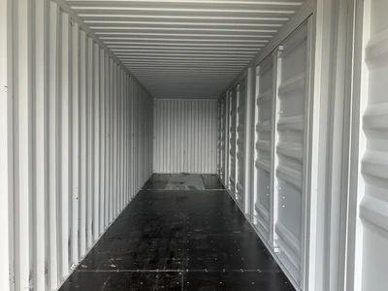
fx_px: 325
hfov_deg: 61.7
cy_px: 146
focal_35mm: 29
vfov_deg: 48.2
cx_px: 194
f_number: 1.8
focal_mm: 3
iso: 40
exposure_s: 1/122
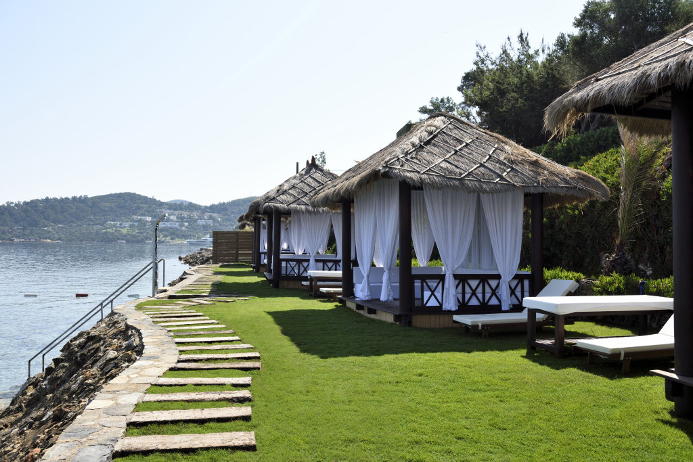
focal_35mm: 31
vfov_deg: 42.3
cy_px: 231
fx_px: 597
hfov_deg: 60.3
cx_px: 346
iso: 100
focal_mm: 31
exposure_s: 1/250
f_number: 7.1
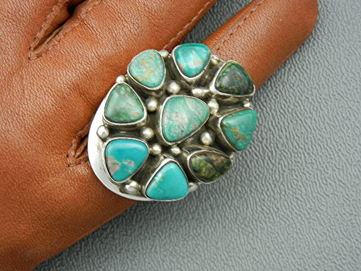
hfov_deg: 19.3
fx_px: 1064
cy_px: 136
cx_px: 180
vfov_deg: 14.5
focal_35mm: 102
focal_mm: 18.3
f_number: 4.5
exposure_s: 1/4.6
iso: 200
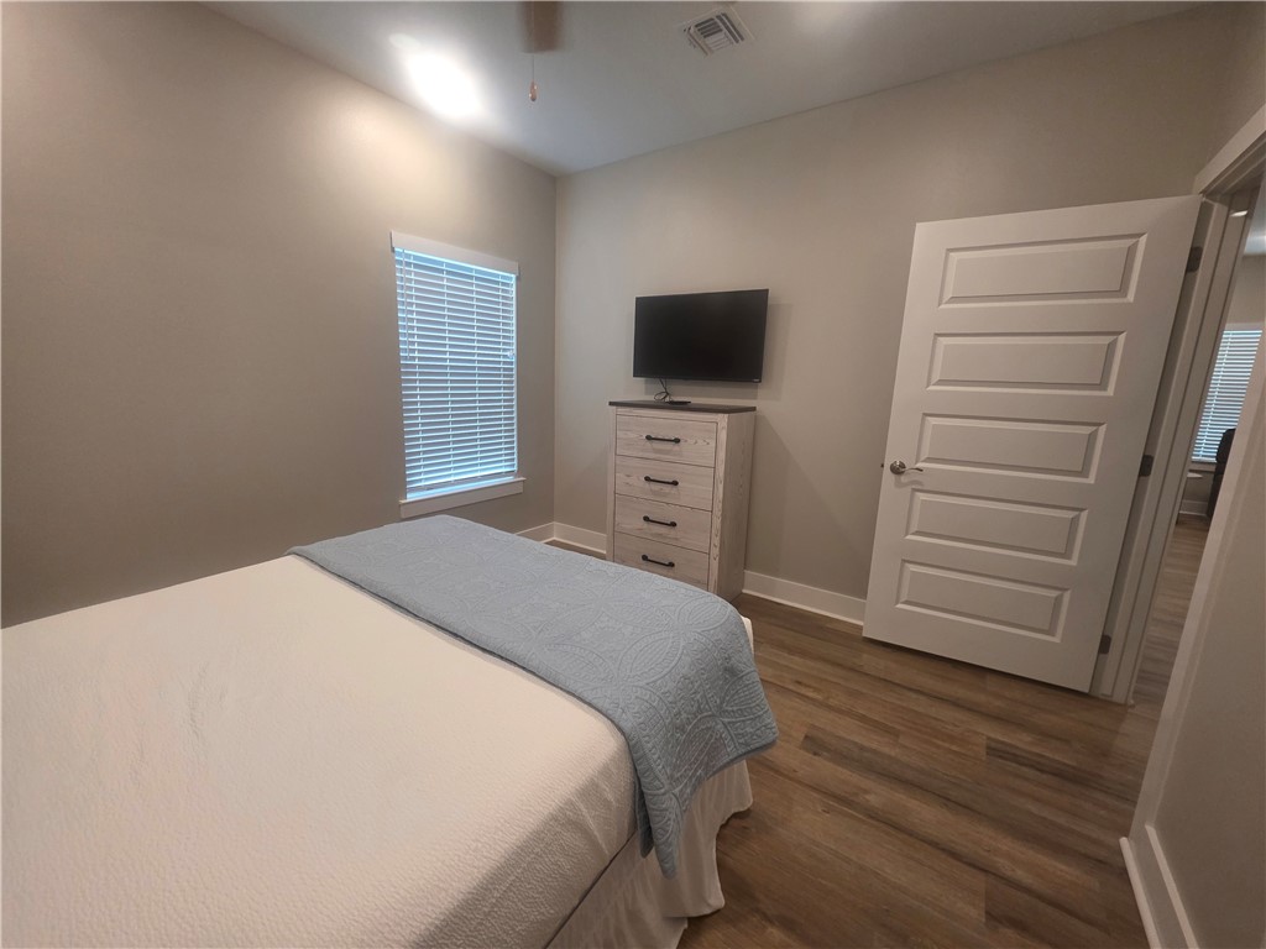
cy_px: 474
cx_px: 633
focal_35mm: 13
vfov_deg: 89.9
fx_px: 475
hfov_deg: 106.2
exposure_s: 1/120
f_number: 1.9
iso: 250
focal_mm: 2.2
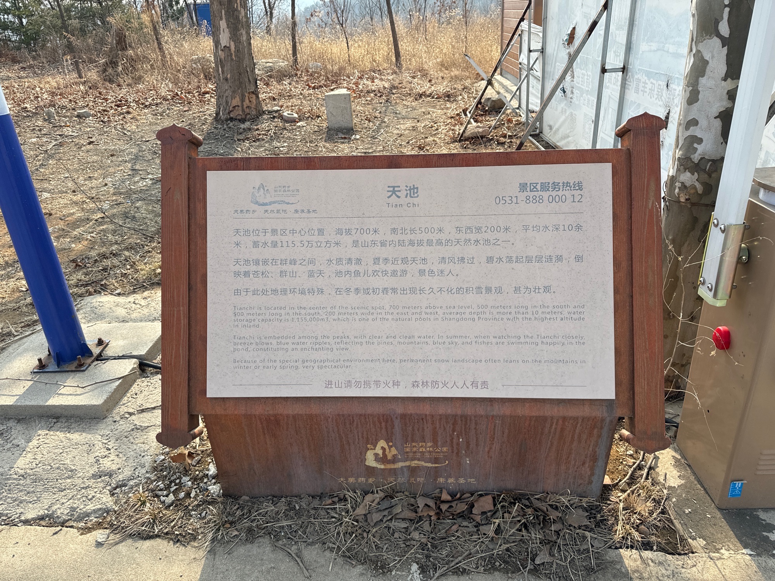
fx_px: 537
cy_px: 290
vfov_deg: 56.8
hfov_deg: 71.6
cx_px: 388
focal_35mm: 24
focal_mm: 6.86
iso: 80
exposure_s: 1/1721
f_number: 1.78
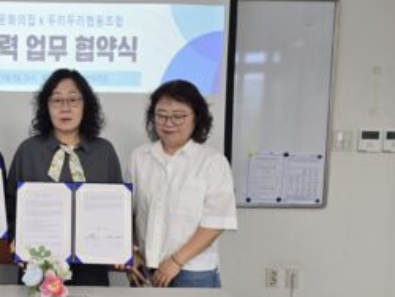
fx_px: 525
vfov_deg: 31.6
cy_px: 156
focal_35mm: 46
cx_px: 33
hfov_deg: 38.2
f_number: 1.7
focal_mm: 6.3
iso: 100
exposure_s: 1/120
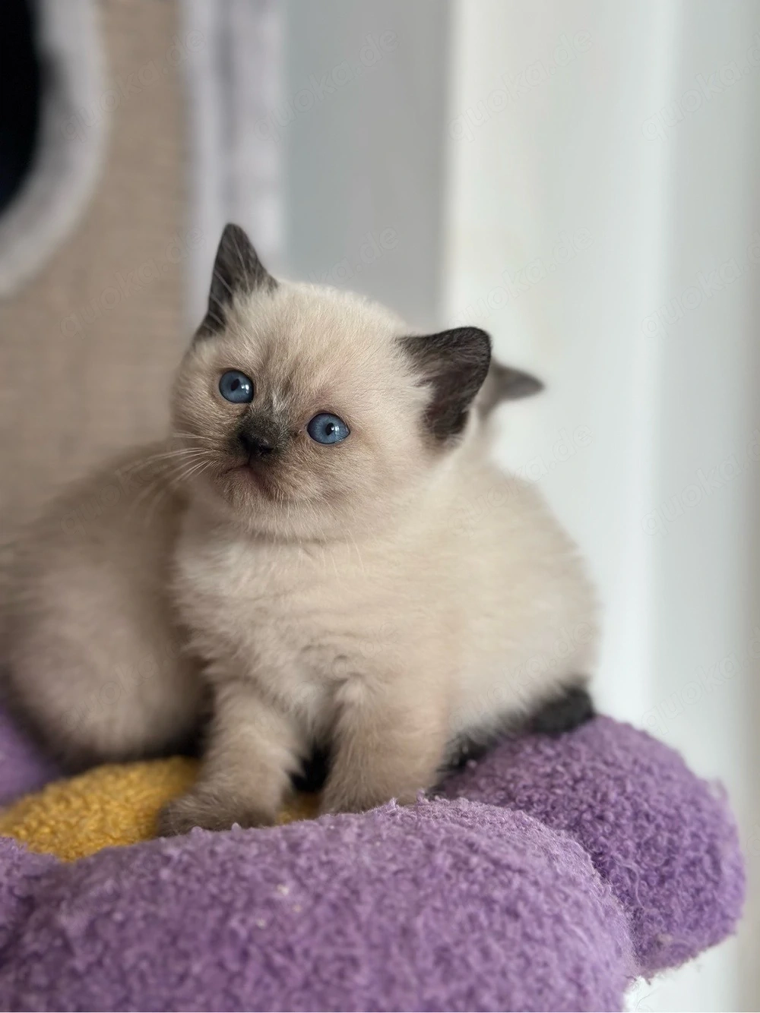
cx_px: 380
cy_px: 506
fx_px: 1406
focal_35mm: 48
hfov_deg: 30.3
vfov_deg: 39.7
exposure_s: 1/170
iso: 64
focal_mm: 6.86
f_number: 1.78
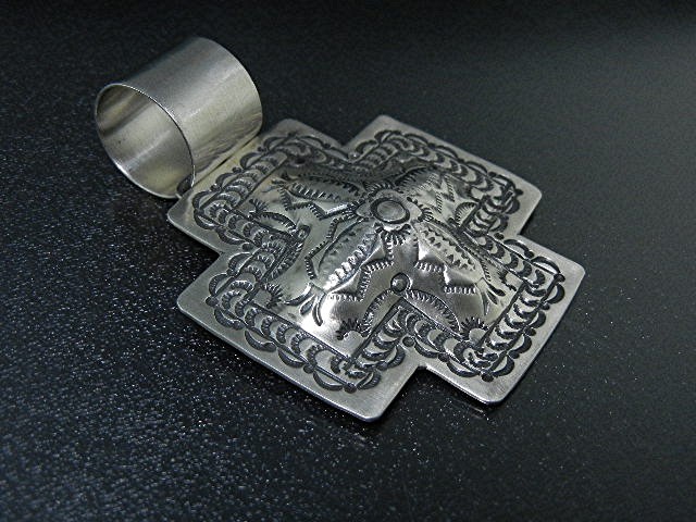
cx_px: 348
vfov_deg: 32.2
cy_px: 261
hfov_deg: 42.1
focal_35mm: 45
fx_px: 905
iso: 420
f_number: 7.6
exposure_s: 1/30
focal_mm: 8.1
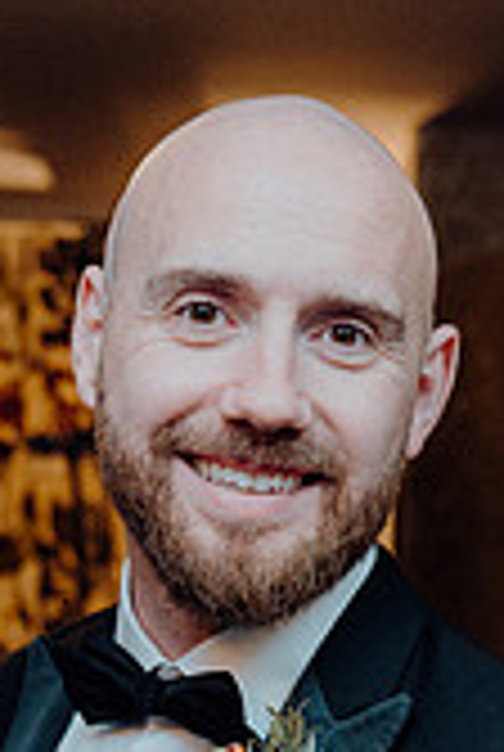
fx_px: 2363
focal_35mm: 113
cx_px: 248
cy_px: 928
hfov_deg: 12.2
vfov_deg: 17.2
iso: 2500
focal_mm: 42
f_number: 3.5
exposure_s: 1/160
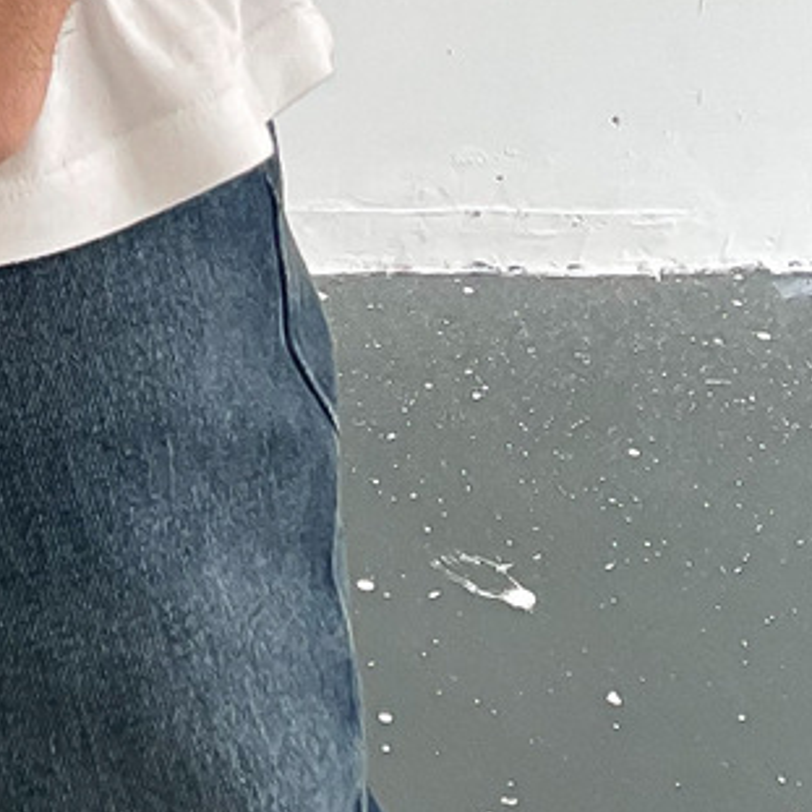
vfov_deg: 11.3
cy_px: -1039
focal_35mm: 132
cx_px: -556
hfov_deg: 12.3
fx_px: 3503
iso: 50
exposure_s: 1/120
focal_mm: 3
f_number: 1.8
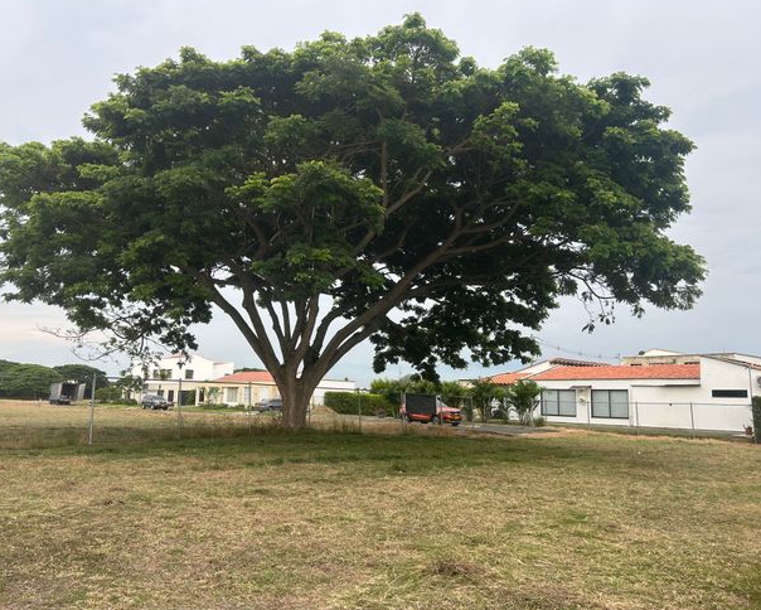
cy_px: 299
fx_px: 631
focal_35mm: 28
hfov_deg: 62.1
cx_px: 362
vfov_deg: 51.6
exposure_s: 1/808
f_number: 1.5
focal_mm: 5.7
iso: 50
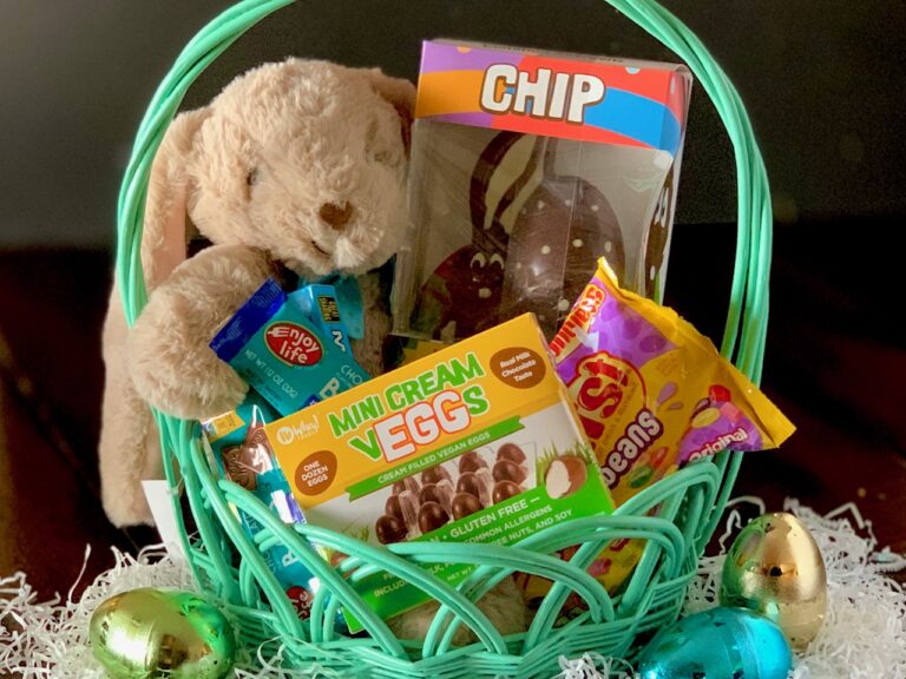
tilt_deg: -24.2
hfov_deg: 36.8
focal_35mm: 52
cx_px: 453
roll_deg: -1.1
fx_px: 1361
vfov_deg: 28.0
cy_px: 340
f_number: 2.4
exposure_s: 1/45
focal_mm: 6
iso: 400
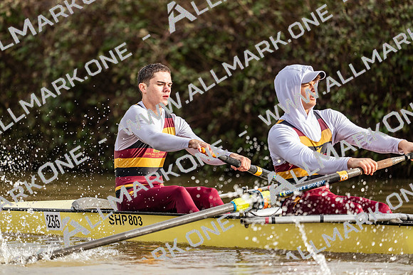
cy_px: 138
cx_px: 206
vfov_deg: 3.4
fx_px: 4590
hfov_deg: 5.2
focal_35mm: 400
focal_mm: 400
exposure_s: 1/1600
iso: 560
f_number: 4.5
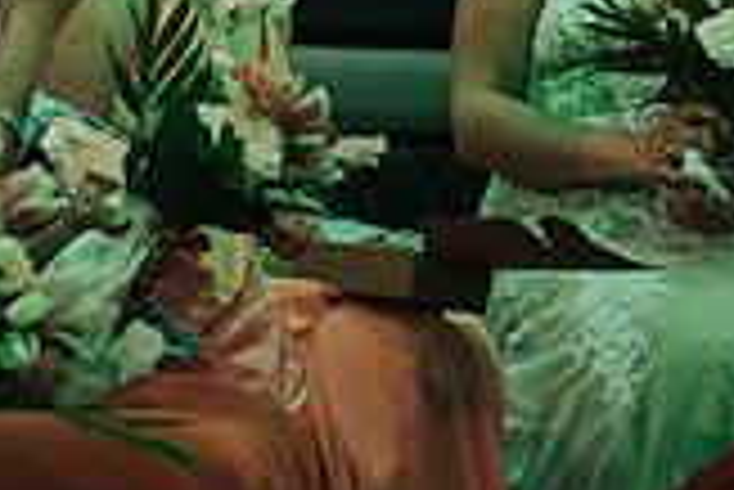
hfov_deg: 15.1
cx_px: 639
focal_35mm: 134
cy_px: -128
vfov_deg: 10.1
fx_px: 2734
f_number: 3.2
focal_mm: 35
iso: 1000
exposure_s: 1/250
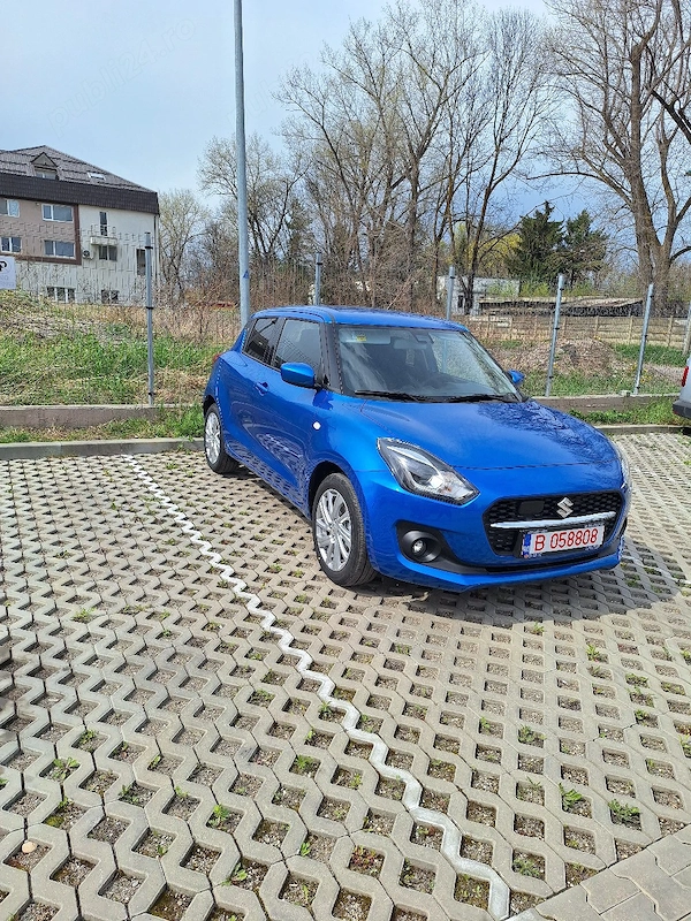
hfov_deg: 58.9
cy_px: 460
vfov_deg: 73.9
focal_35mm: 23
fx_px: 612
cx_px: 346
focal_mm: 5.54
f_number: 1.8
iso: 40
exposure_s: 1/5000
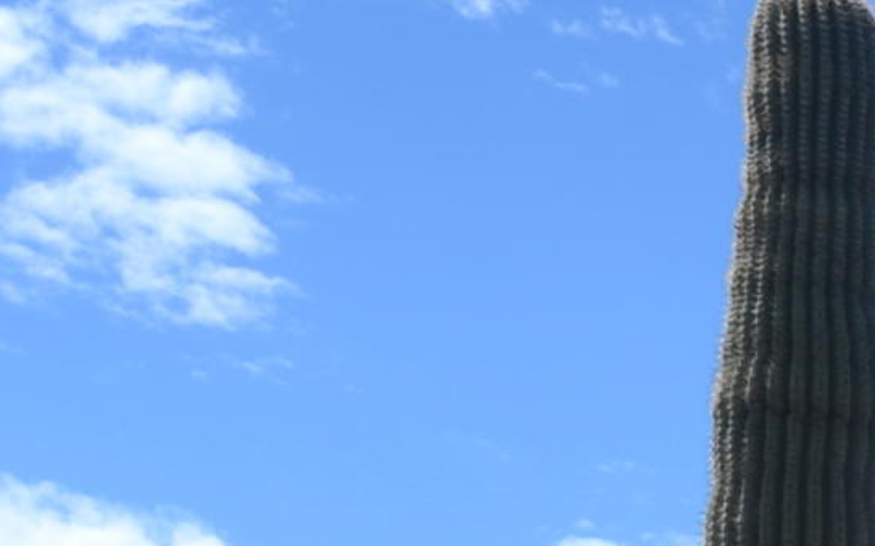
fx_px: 3624
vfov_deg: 8.0
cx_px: 2401
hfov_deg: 10.7
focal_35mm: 152
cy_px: 1326
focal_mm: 18
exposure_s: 1/320
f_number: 9
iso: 100
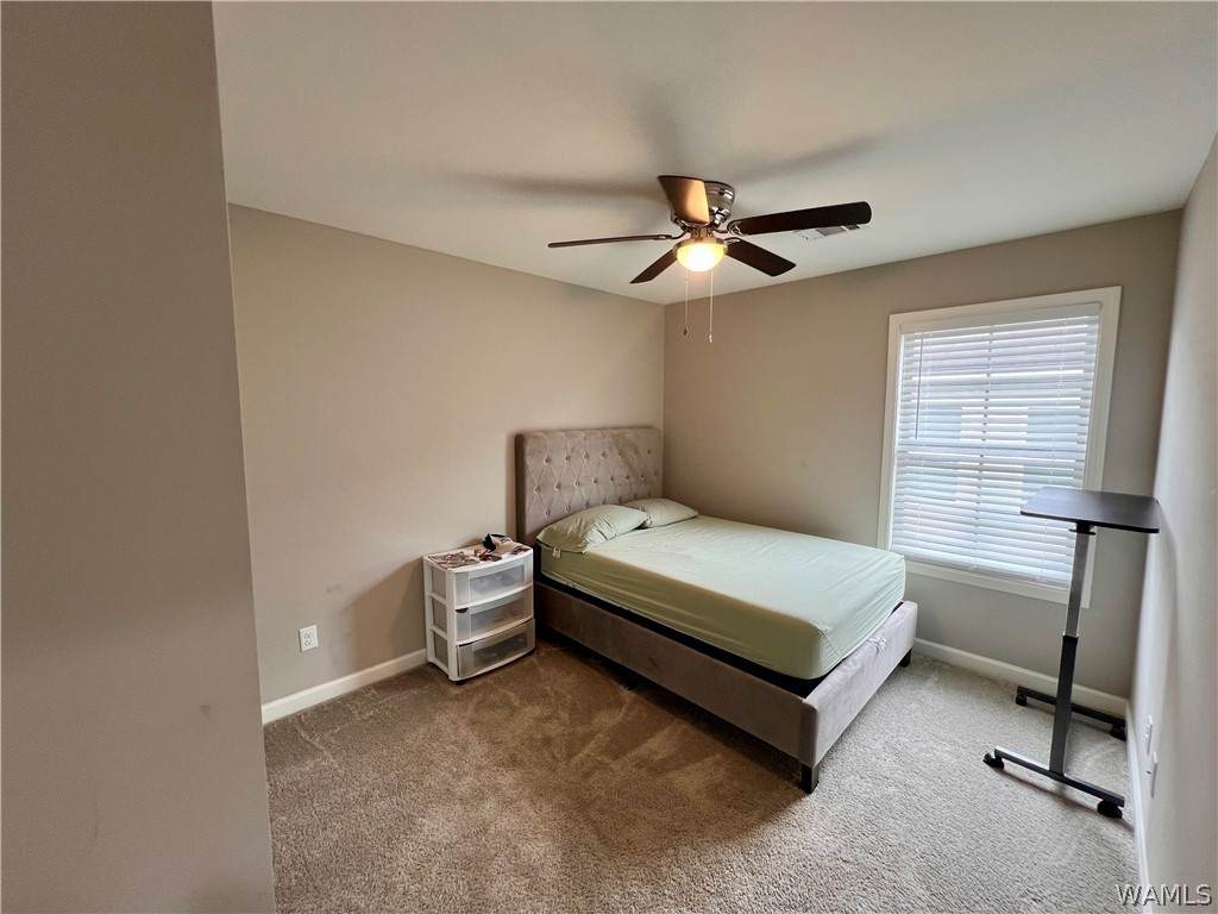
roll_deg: +0.3
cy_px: 457
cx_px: 609
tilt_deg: -5.9
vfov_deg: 89.9
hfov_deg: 106.2
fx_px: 457
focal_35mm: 13
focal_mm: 1.57
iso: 64
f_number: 1.8
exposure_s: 1/30
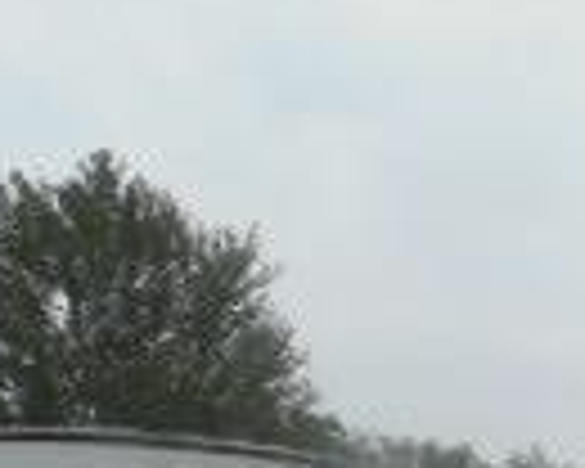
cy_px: 616
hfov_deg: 10.4
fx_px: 2822
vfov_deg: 9.3
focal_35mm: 163
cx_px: 1354
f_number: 4.2
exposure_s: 1/500
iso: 80
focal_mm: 6
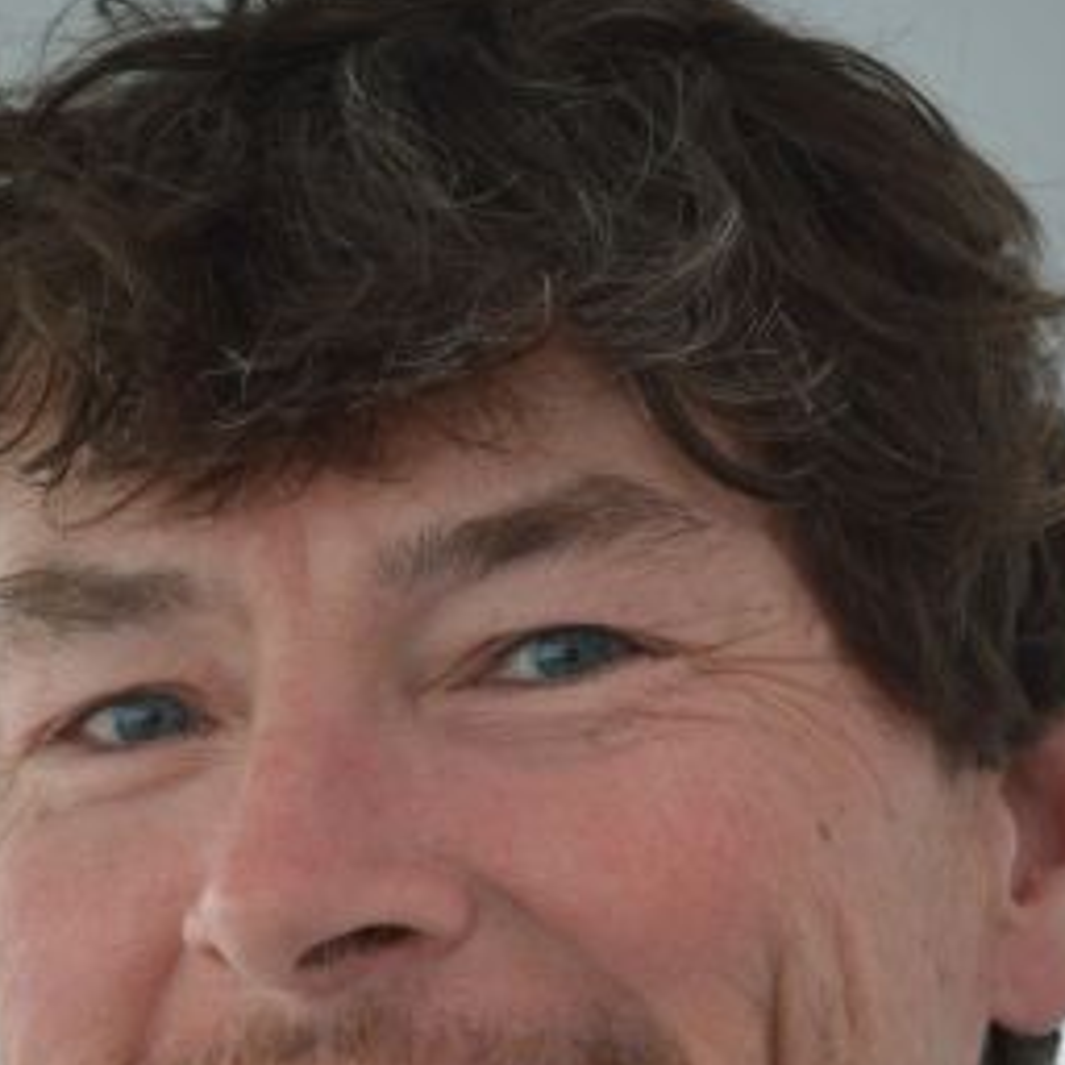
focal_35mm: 164
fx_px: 5708
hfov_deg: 10.6
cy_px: 890
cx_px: 343
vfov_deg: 10.6
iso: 360
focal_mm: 55
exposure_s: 1/125
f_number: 5.6
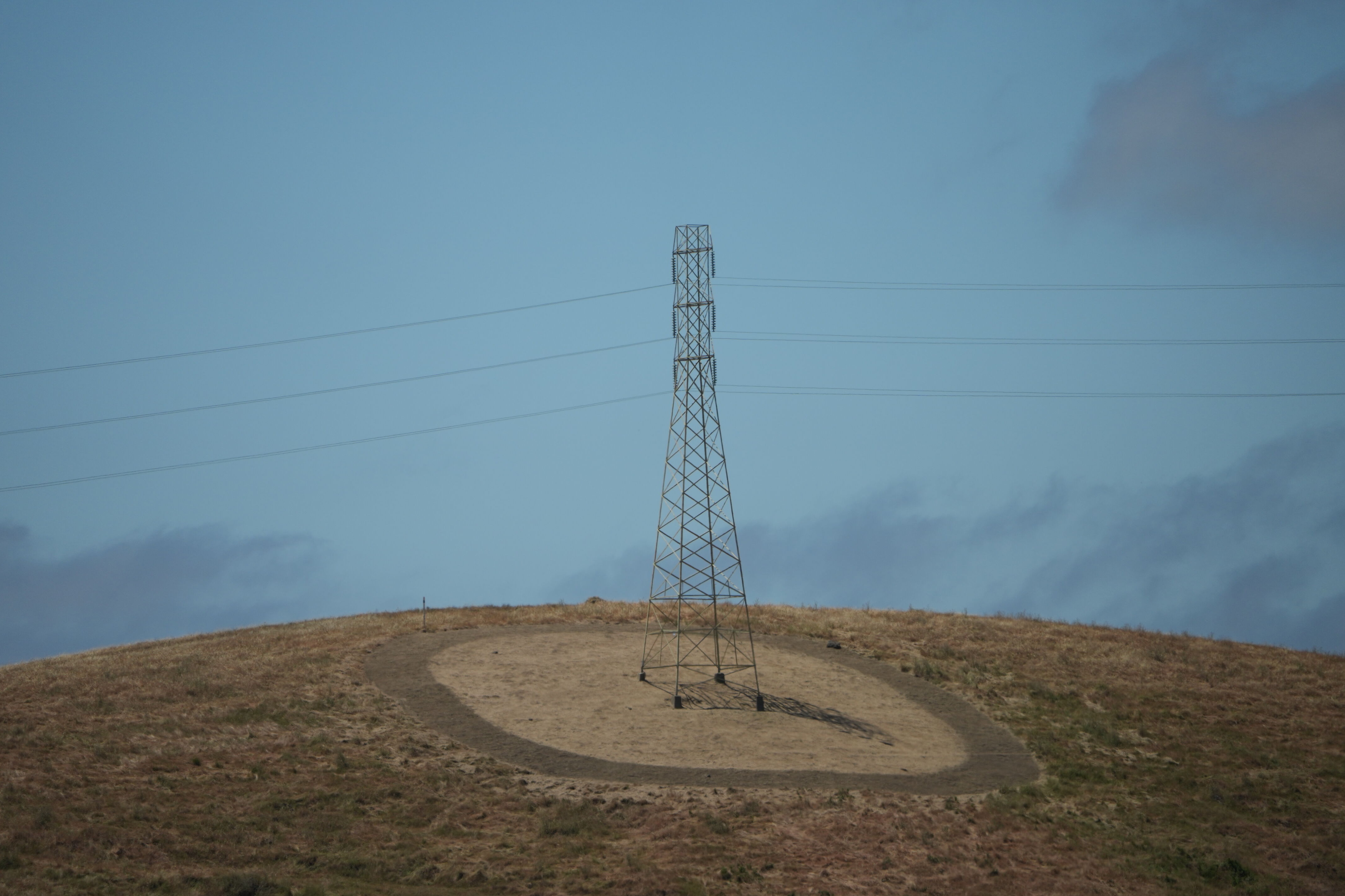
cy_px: 449
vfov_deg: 3.4
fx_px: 14981
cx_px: 672
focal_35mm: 401
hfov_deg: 5.1
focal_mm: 400
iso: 400
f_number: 6.3
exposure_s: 1/3200
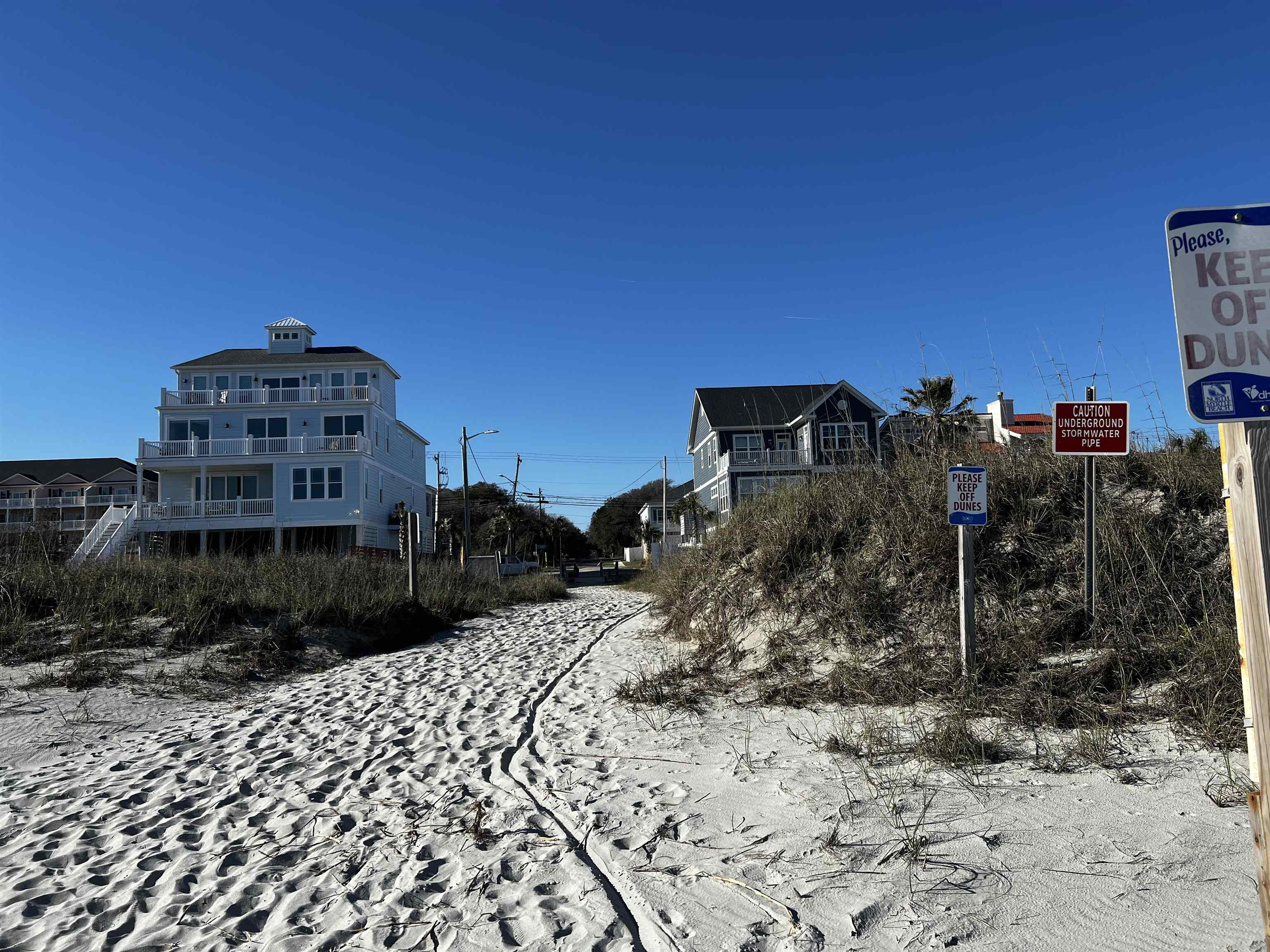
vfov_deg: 53.1
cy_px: 476
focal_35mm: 26
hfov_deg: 67.3
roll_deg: +2.0
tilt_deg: +6.2
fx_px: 954
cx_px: 635
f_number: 1.5
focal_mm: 5.7
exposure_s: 1/5319
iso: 50
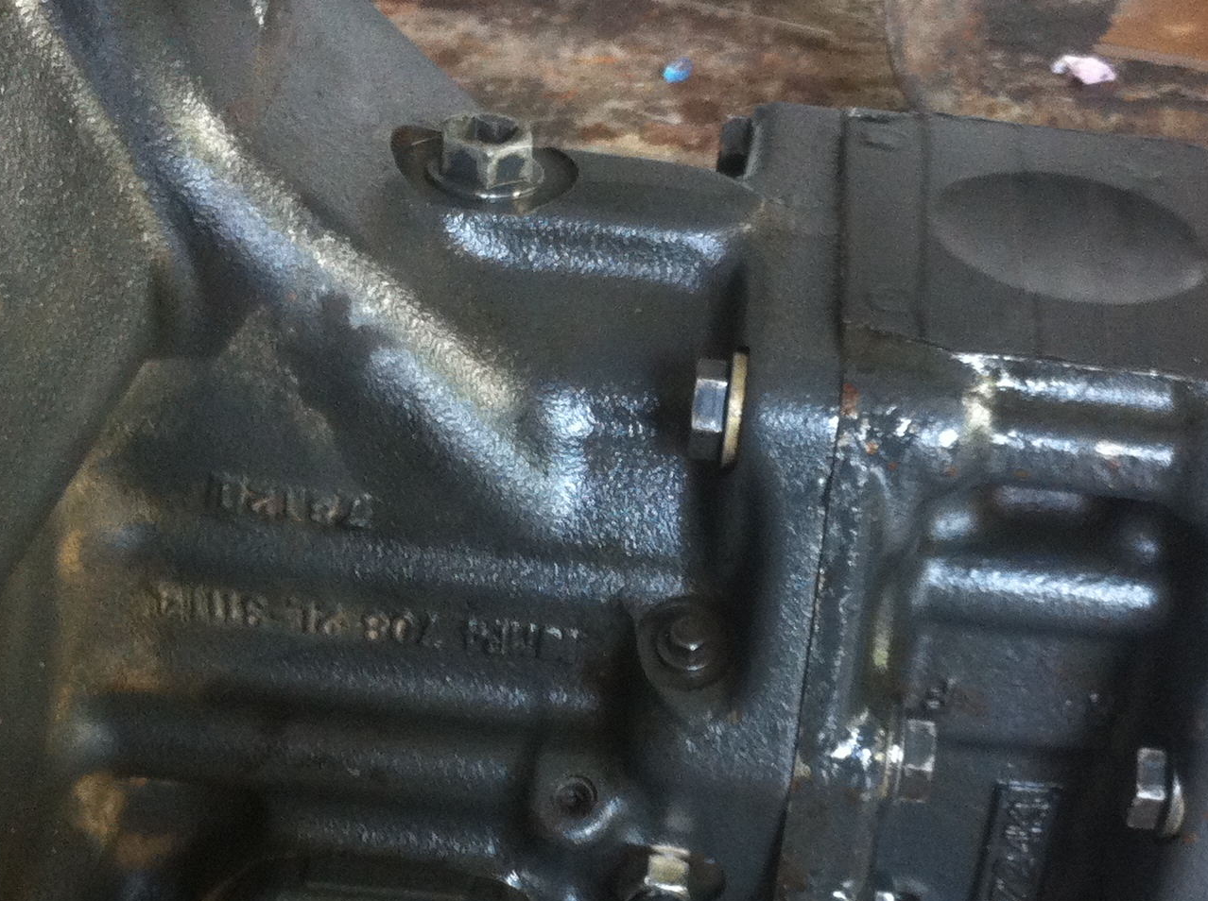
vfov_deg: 20.6
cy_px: 529
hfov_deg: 27.3
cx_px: 795
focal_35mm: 71
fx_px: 2474
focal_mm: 3.85
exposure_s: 1/15
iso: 200
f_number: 2.8
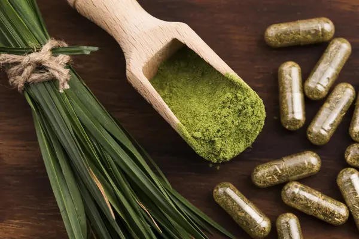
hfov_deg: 19.5
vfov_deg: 13.0
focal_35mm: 105
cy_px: 120
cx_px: 180
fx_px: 1047
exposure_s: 1/30
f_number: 13
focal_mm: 105
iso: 100
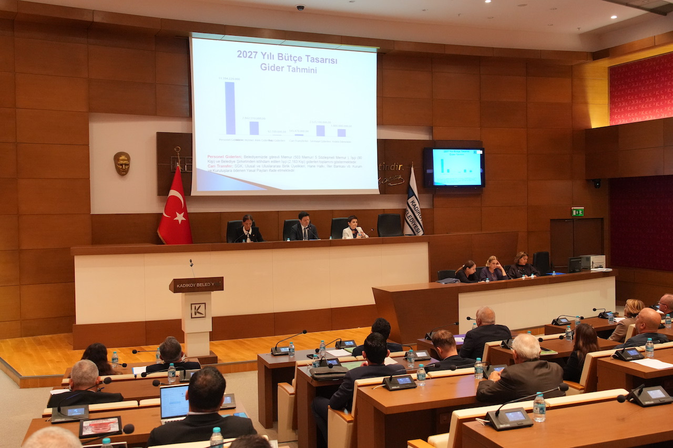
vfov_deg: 36.9
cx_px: 336
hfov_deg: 53.1
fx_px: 673
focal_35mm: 36
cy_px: 224
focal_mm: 24
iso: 3200
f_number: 3.2
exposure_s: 1/100
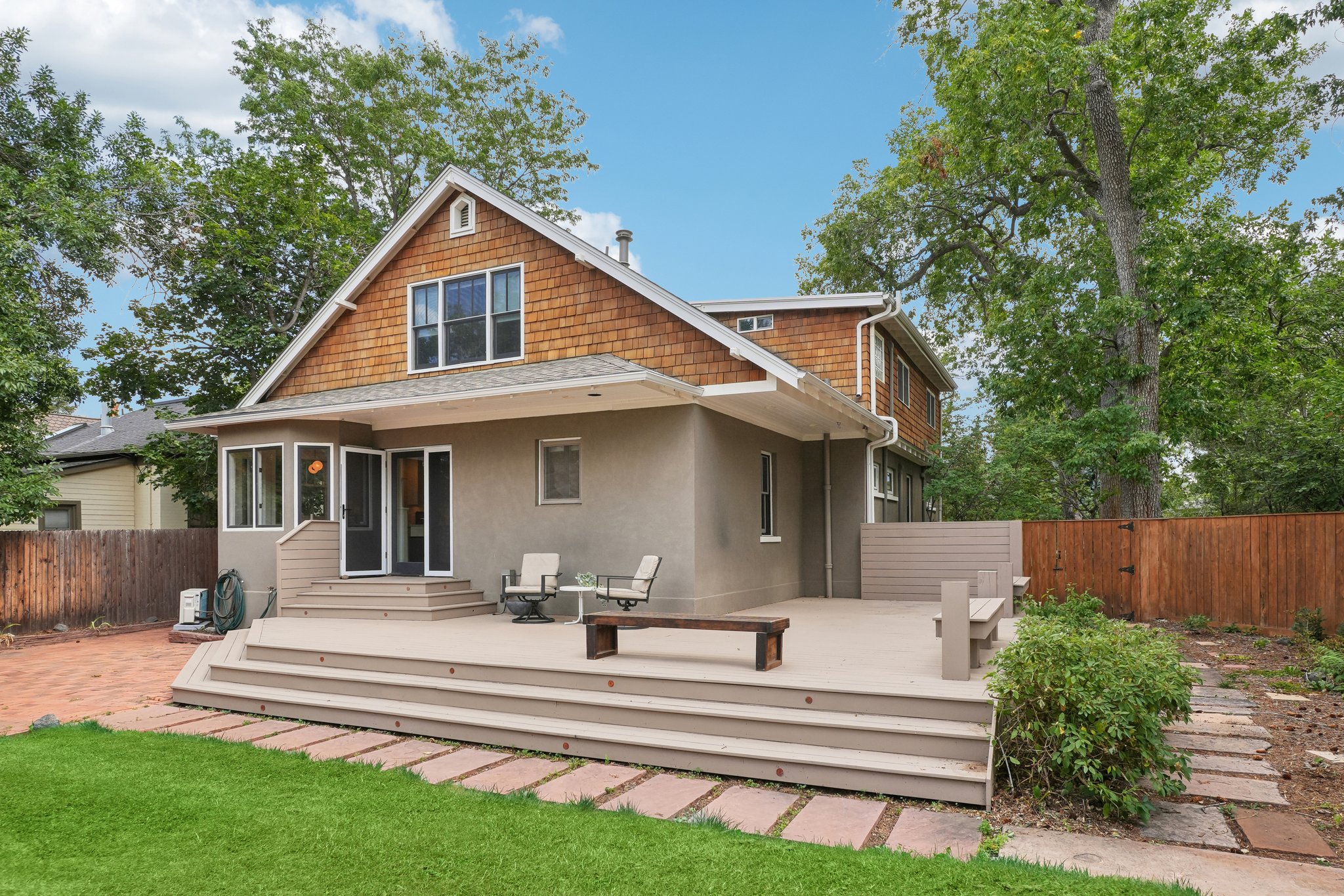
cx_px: 672
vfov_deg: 63.2
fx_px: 728
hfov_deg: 85.4
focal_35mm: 20
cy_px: 448
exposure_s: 1/200
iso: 100
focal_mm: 13
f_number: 8
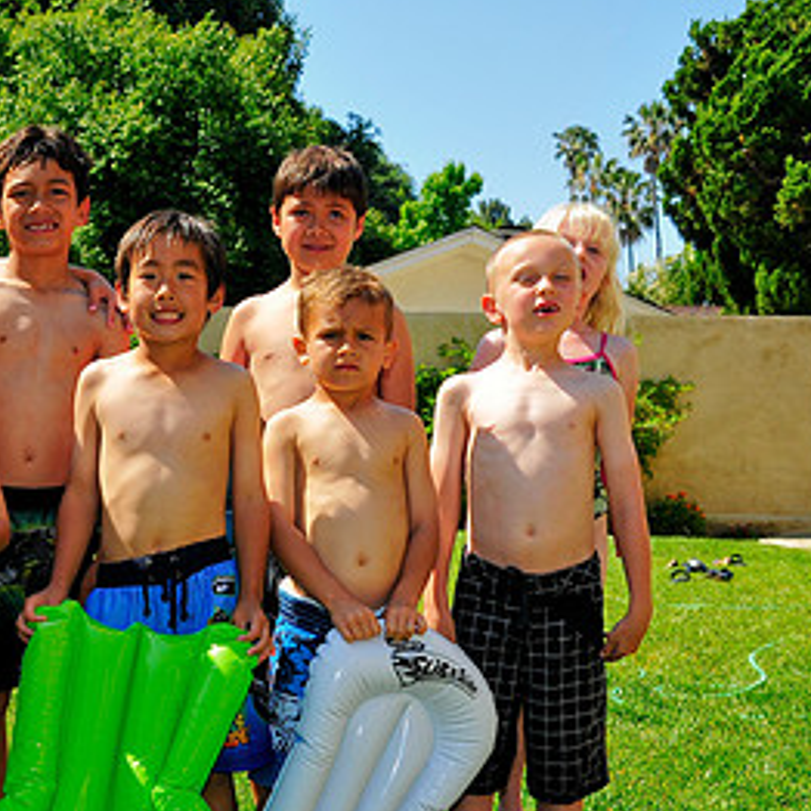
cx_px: 118
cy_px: 522
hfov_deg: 27.0
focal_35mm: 62
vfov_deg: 27.6
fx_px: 1643
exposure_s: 1/125
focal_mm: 22
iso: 200
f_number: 6.3
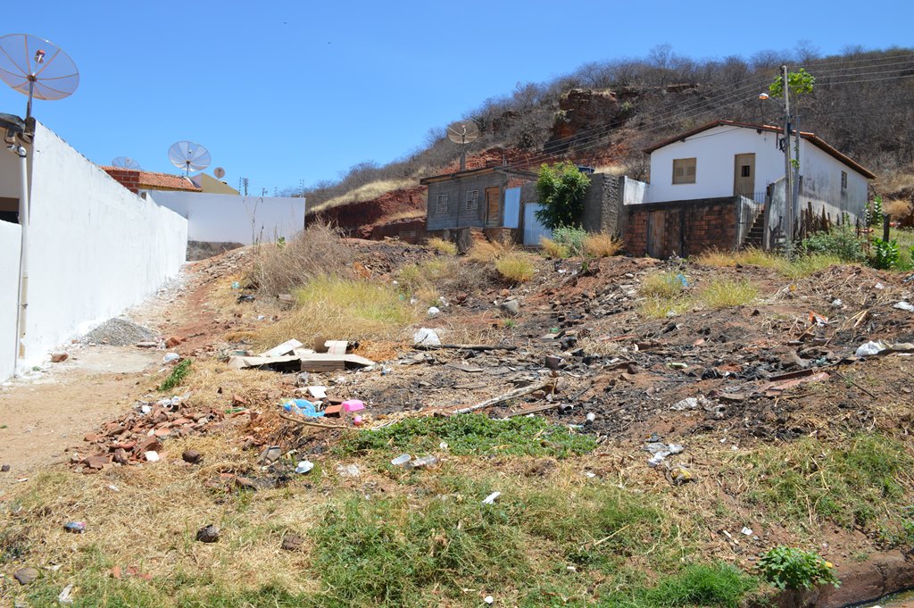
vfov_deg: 47.9
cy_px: 304
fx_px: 685
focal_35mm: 27
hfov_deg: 67.4
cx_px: 457
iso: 100
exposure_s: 1/250
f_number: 8
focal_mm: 18
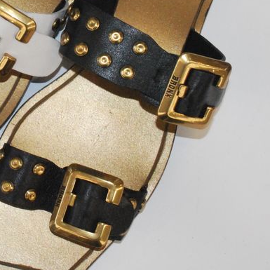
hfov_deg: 14.3
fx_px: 1050
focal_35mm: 119
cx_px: -23
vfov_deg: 14.5
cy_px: 46
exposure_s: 1/200
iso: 1600
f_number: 13
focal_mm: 30
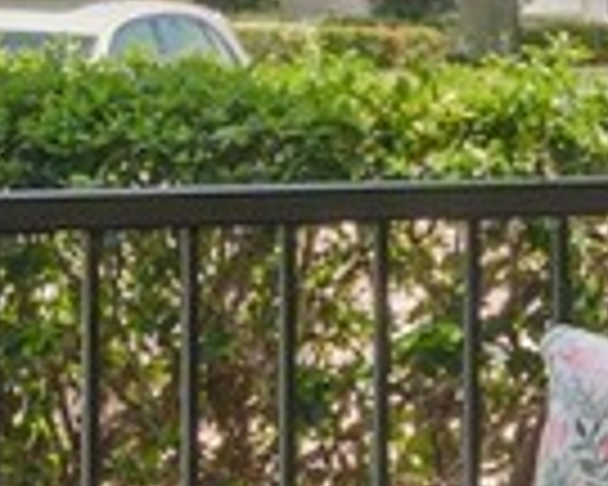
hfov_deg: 12.9
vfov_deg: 10.5
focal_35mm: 147
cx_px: -81
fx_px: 2641
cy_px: 144
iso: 200
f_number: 8
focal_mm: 13
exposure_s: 1/40
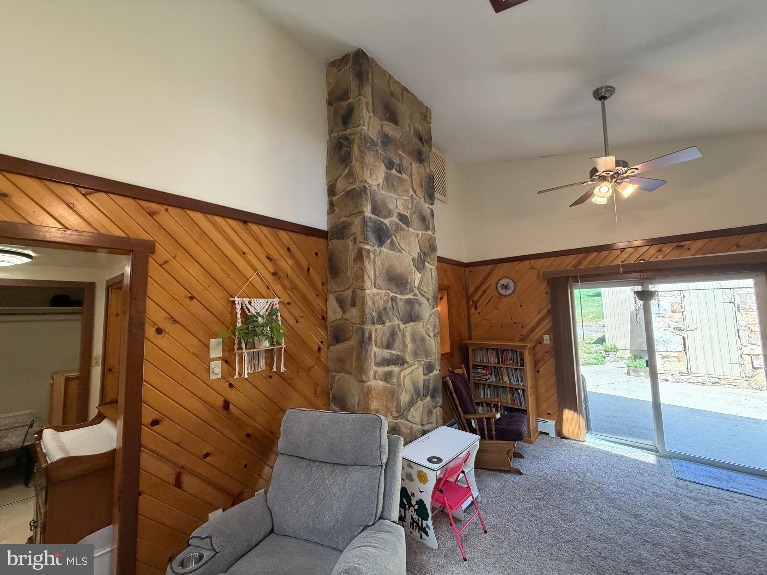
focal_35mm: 14
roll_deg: +1.9
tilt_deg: +5.1
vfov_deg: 85.7
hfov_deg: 102.1
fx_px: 310
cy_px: 288
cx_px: 384
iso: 320
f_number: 2.2
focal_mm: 2.22
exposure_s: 1/120
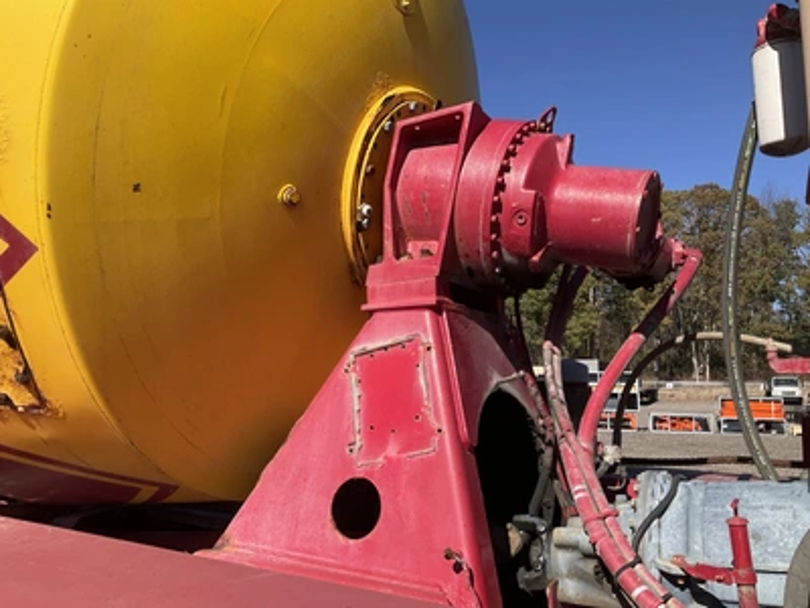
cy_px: 304
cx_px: 405
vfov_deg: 48.2
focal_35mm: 29
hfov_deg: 61.7
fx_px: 679
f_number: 1.8
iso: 25
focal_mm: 3
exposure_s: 1/1311
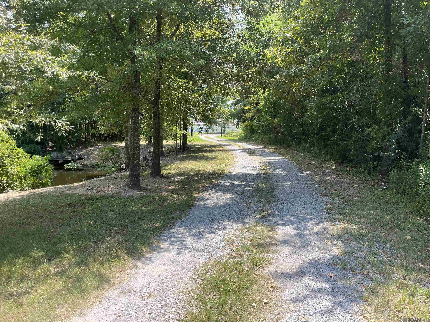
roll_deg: -0.1
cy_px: 161
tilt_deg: -6.2
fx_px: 323
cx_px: 215
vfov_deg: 53.1
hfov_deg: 67.3
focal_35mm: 26
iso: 50
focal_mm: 5.1
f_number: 1.6
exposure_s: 1/833
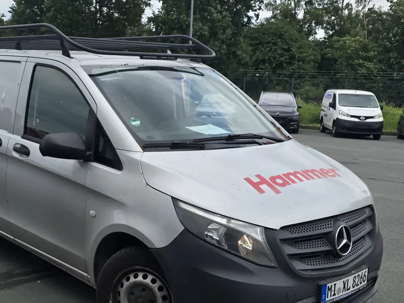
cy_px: 173
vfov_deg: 29.6
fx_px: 572
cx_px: 133
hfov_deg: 38.4
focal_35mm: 49
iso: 12
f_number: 1.7
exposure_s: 1/417
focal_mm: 6.3
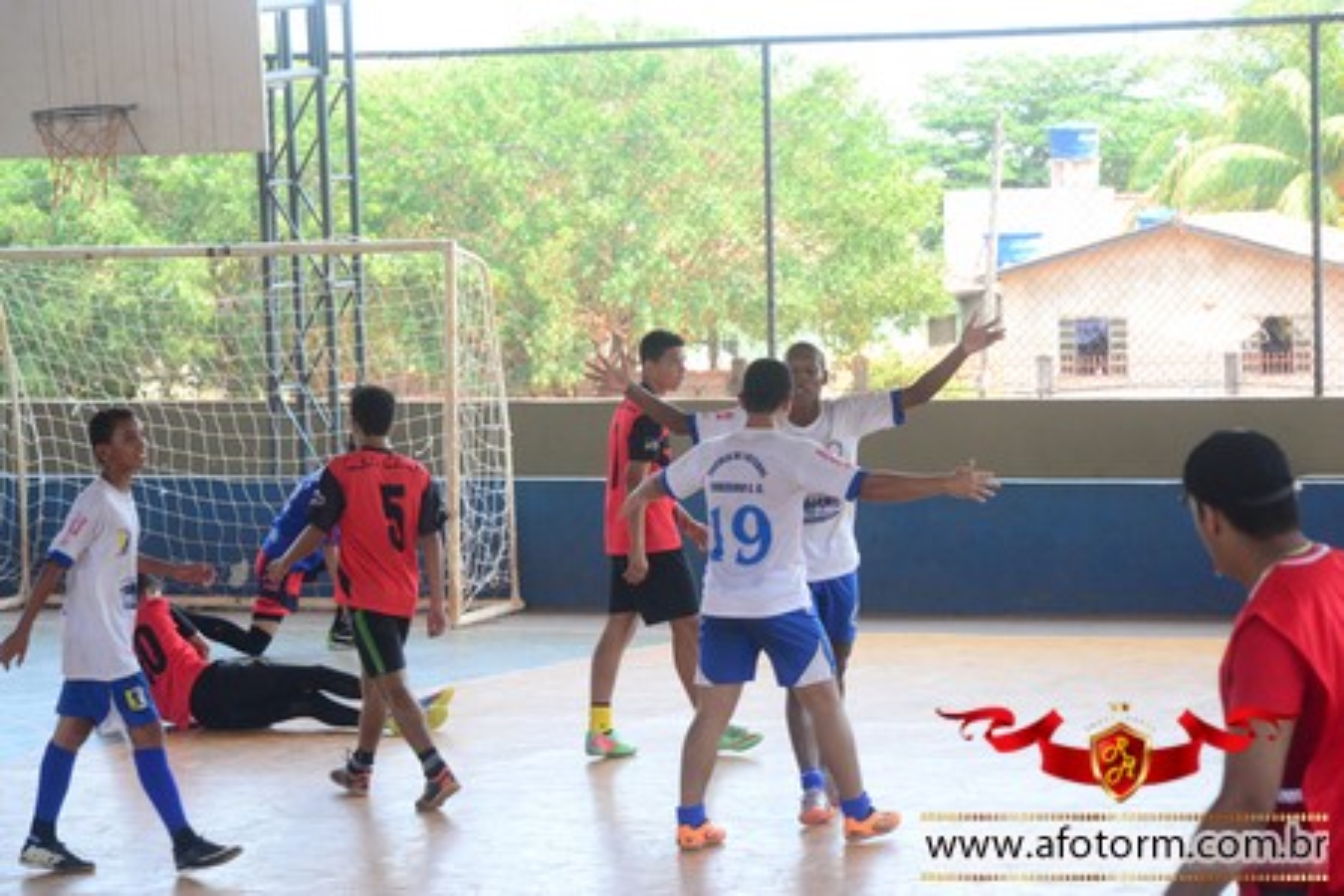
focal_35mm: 120
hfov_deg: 17.1
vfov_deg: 11.4
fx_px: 4480
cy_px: 448
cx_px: 672
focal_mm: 80
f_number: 5.6
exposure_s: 1/400
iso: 800
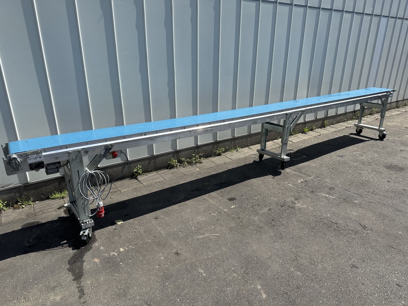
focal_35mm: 24
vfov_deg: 56.8
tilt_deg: -19.9
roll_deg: -0.5
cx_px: 204
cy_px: 153
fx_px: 283
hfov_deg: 71.6
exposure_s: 1/3861
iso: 80
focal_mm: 6.86
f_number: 1.78
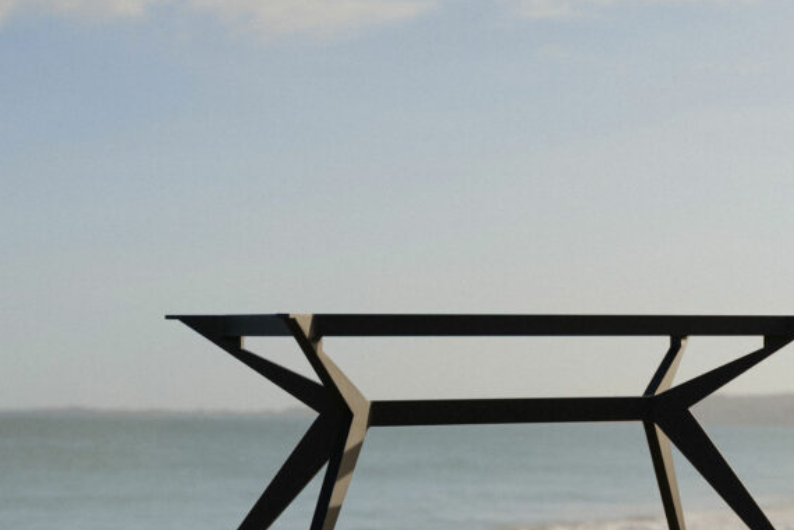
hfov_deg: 17.6
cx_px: 531
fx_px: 2558
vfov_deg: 11.8
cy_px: 421
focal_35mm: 116
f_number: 4
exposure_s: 1/800
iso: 80
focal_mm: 86.5
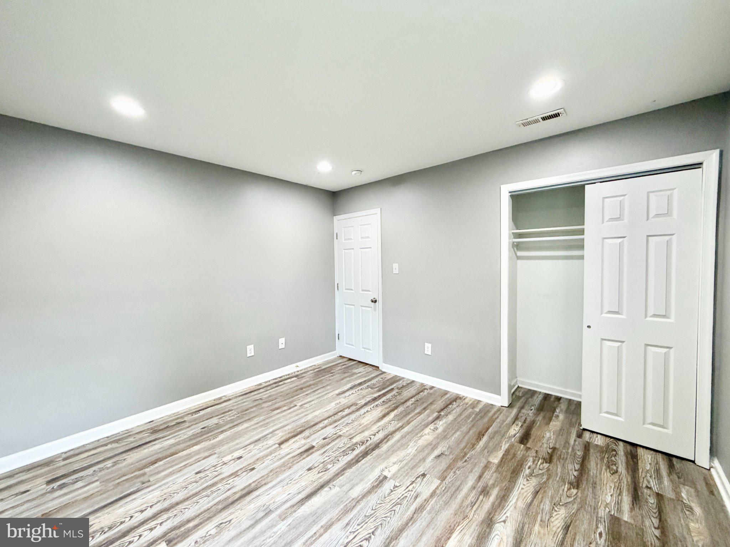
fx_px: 295
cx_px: 365
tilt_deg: -1.3
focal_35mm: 14
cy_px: 274
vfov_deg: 85.7
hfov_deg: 102.1
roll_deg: +1.6
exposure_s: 1/60
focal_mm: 2.22
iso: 250
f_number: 2.2
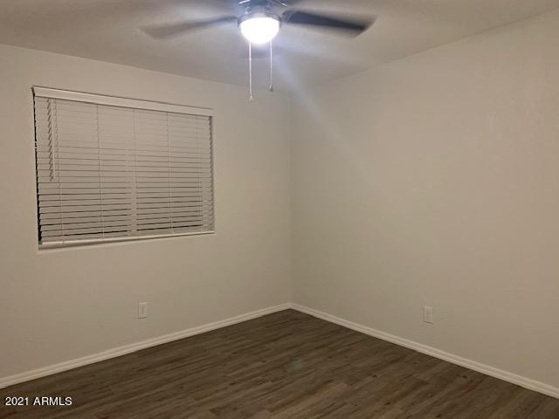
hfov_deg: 67.3
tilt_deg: -3.2
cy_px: 210
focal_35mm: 26
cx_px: 280
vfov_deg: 53.1
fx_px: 420
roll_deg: +0.0
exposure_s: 1/40
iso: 400
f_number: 1.8
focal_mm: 4.25
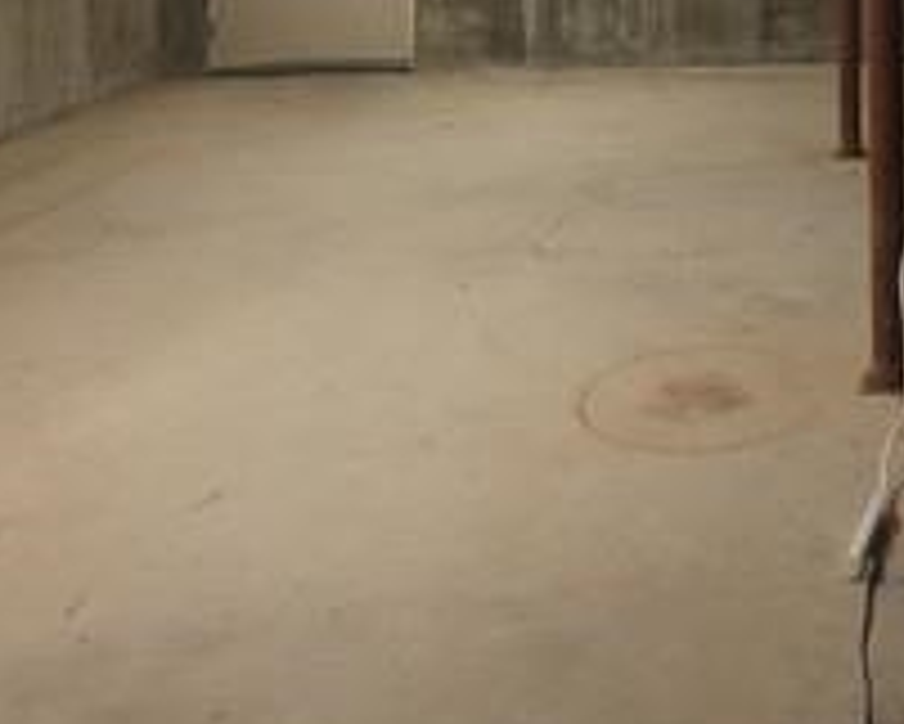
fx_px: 1285
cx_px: 832
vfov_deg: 27.4
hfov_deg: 36.1
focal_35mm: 48
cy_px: -162
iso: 800
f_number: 1.9
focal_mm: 2.2
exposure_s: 1/40
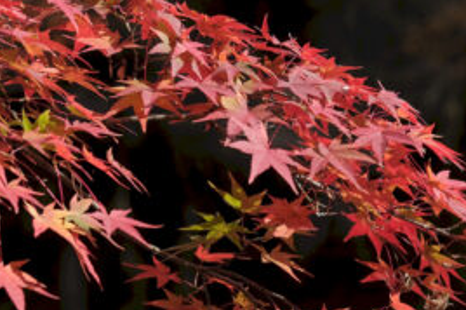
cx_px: 363
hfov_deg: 11.0
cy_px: 261
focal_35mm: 186
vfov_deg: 7.4
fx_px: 2405
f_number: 4.5
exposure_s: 1/500
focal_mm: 55
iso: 160
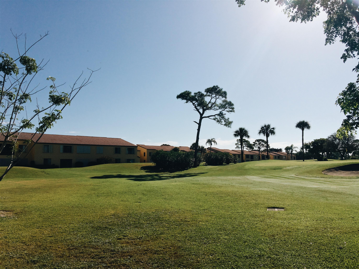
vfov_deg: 48.2
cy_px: 134
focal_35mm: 29
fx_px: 301
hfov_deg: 61.7
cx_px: 180
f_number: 2.2
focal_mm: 4.15
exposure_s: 1/5128
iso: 25
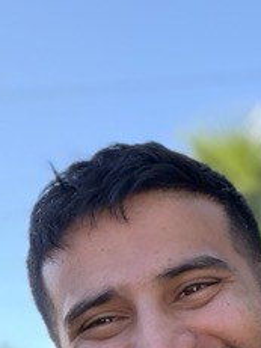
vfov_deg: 18.2
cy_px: 380
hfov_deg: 14.1
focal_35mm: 104
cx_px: 24
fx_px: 1046
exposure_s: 1/172
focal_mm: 2.71
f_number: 1.9
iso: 32
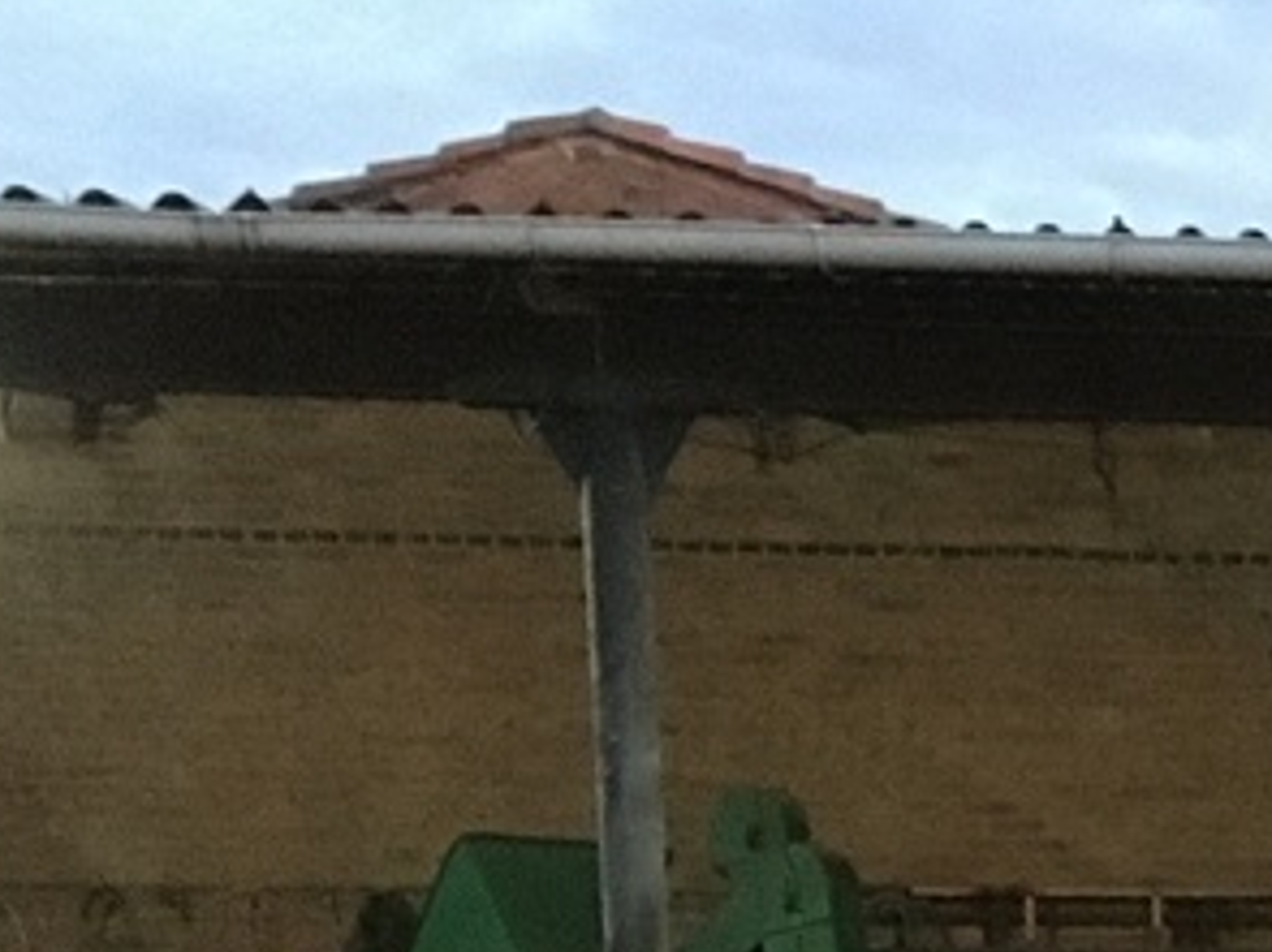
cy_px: 1607
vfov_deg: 13.6
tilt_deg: -9.2
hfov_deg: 18.7
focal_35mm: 99
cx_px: 1557
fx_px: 3636
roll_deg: +0.3
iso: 2000
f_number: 2.2
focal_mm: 4.15
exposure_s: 1/17
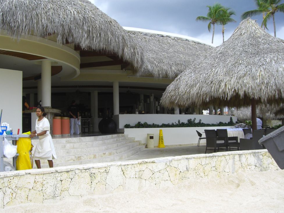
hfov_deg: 46.8
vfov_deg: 36.0
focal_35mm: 40
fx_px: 328
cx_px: 135
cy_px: 105
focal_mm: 6.2
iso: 64
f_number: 2.7
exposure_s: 1/400
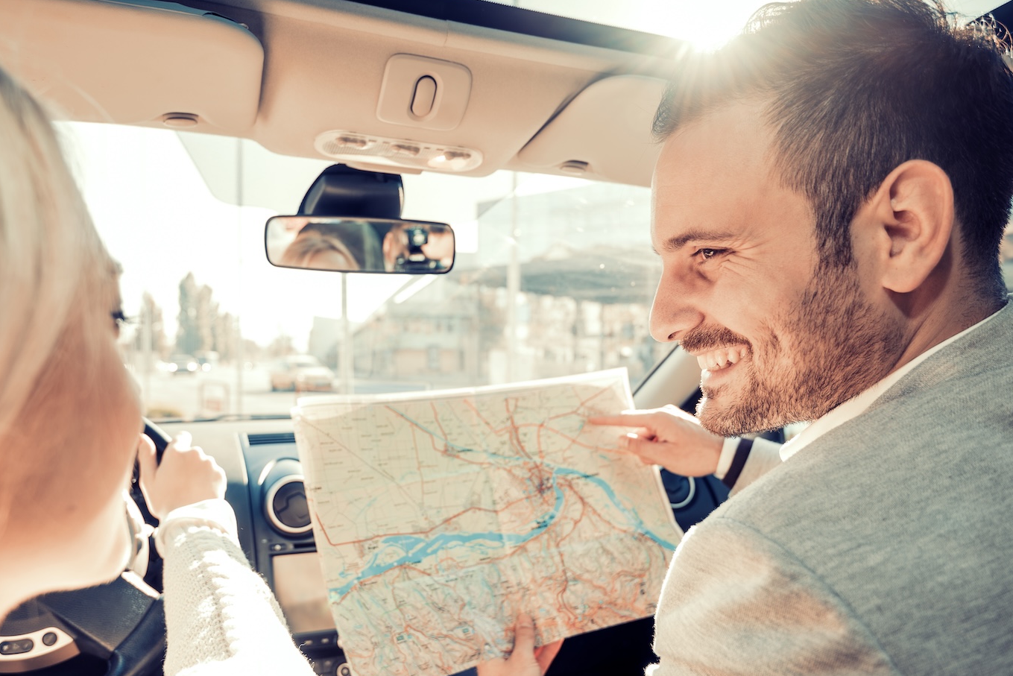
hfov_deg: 71.4
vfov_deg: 51.1
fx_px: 704
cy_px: 396
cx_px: 463
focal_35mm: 25
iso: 100
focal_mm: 21
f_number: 4
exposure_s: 1/80
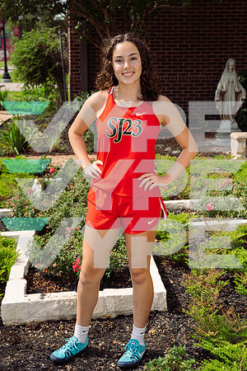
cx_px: 124
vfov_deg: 30.1
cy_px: 186
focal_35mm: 67
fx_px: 689
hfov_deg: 20.3
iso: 125
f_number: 9
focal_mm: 67
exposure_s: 1/250
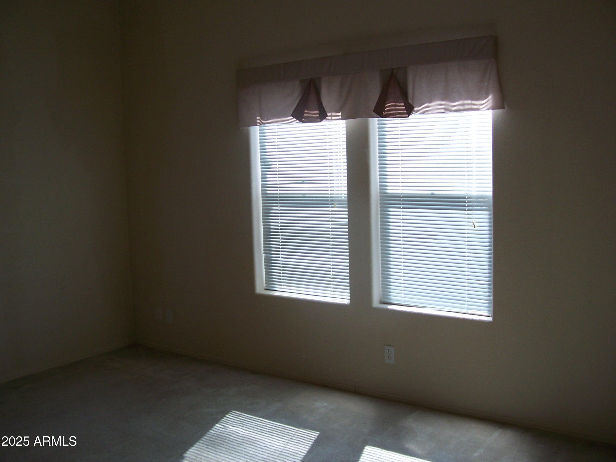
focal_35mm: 34
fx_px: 605
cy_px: 231
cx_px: 308
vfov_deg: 41.8
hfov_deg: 54.0
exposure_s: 1/180
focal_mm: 5.6
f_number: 2.7
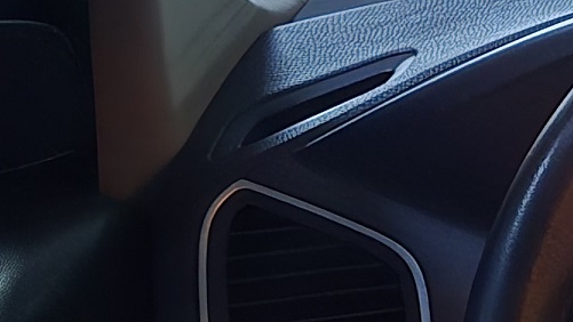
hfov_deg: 14.1
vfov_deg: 10.1
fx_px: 1824
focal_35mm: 120
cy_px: 290
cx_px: 1243
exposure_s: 1/24
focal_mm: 6.3
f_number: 1.7
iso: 2500
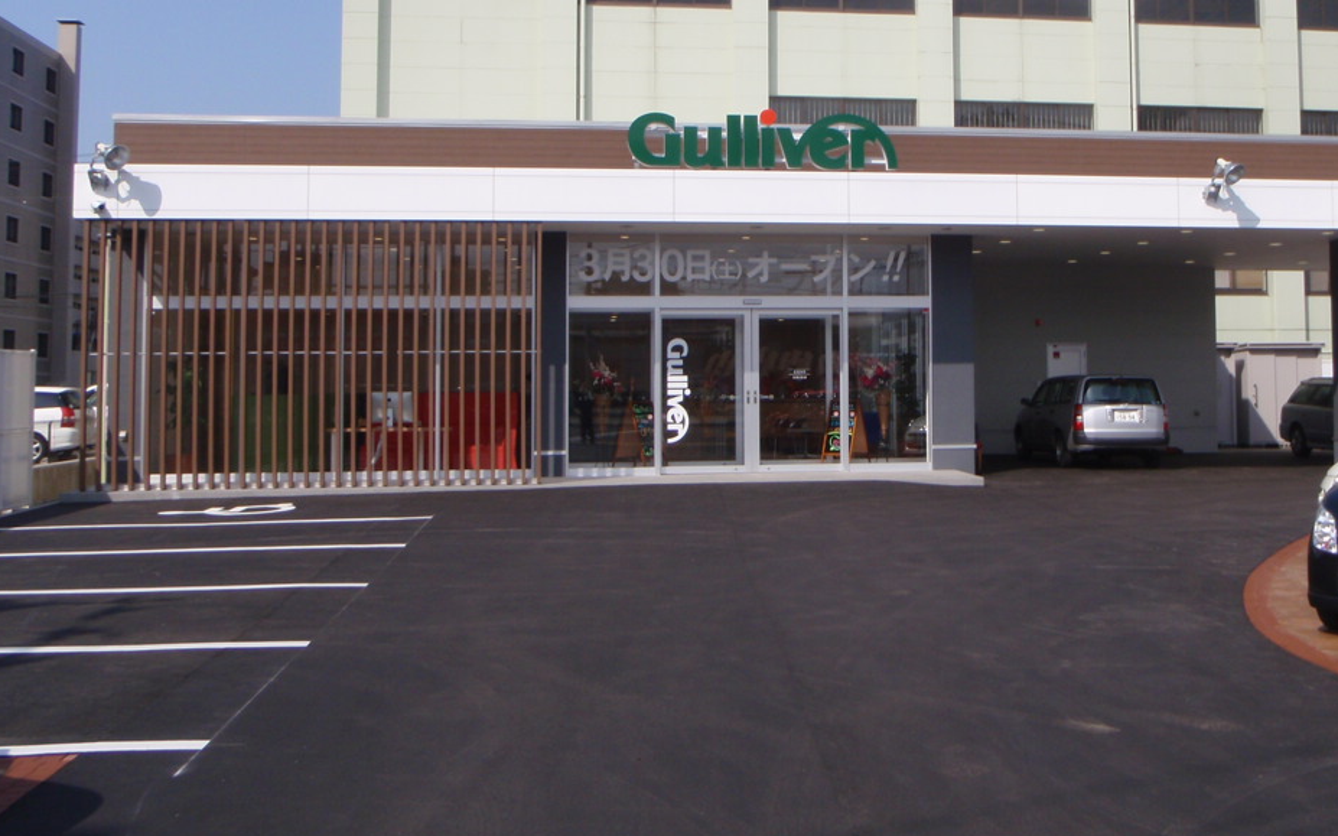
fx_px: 1495
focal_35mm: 41
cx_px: 837
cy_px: 289
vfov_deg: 31.0
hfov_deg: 47.8
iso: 64
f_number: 4
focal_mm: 5
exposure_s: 1/640
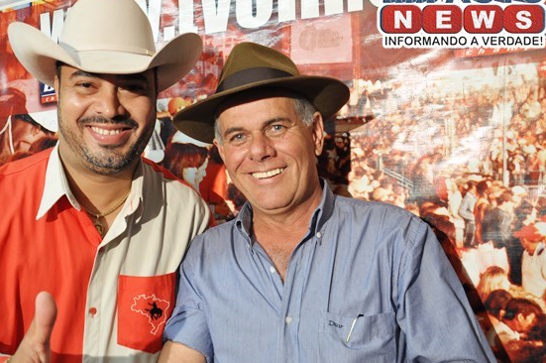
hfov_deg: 52.3
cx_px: 242
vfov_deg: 36.2
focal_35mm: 37
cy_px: 180
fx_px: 554
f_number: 5
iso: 400
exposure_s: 1/25
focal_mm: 21
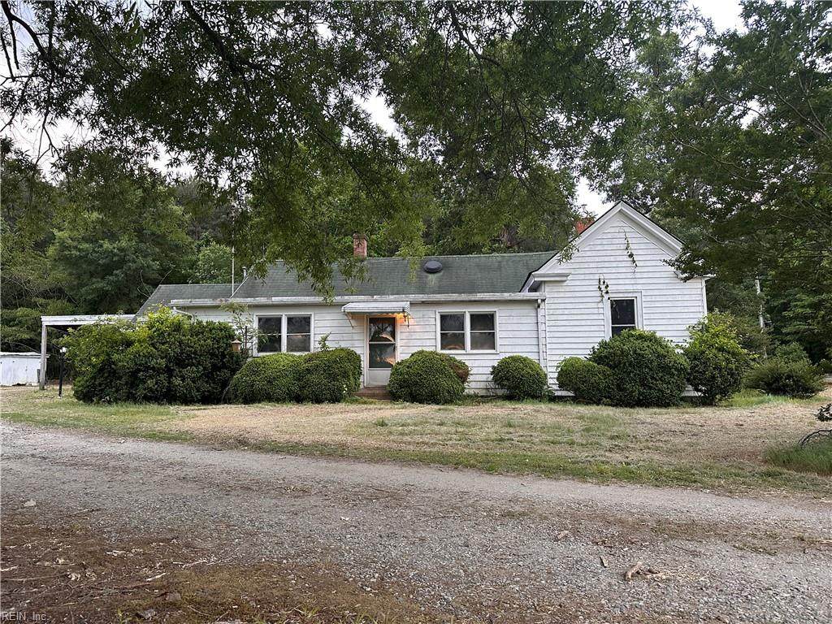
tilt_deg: +5.3
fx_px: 577
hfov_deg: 71.6
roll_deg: +1.2
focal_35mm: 24
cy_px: 312
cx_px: 416
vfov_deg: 56.8
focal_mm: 6.86
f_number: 1.78
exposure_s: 1/97
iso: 250
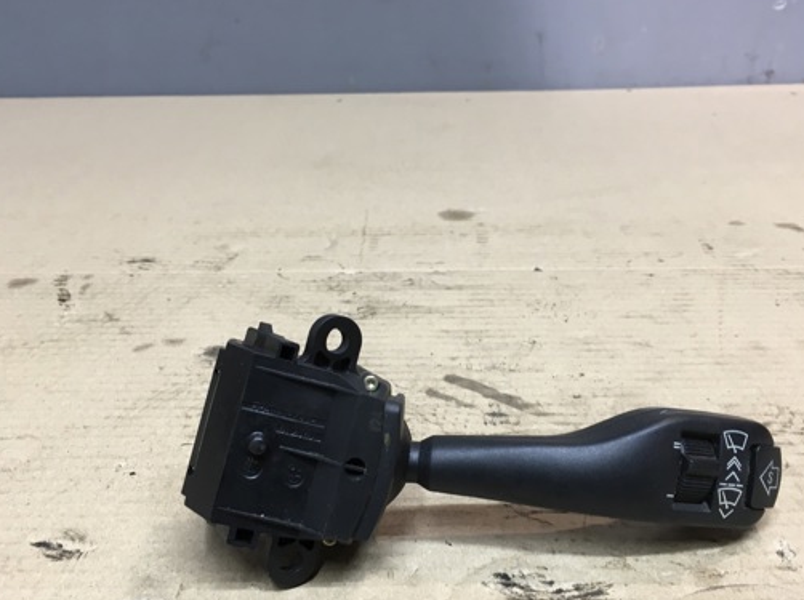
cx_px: 416
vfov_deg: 38.5
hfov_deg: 50.2
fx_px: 858
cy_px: 350
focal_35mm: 37
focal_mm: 4.15
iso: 64
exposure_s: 1/33
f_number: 2.2
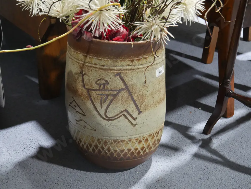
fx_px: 334
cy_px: 94
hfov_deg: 41.2
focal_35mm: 46
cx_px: 126
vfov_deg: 31.5
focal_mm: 23
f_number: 5.1
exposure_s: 1/60
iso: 2500
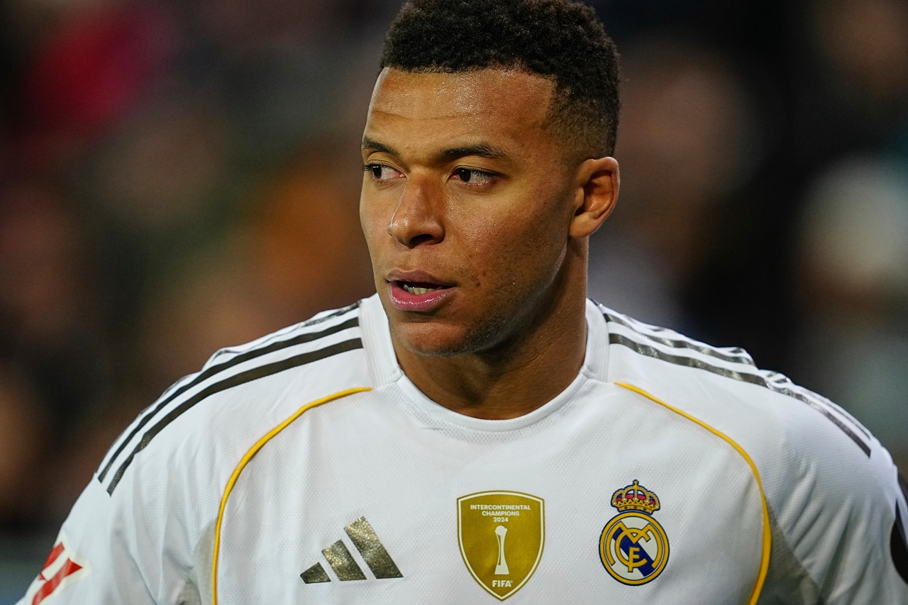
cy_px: 302
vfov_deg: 2.3
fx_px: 15130
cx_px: 454
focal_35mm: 600
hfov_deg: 3.4
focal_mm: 400
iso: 2000
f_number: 2.8
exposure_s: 1/1250
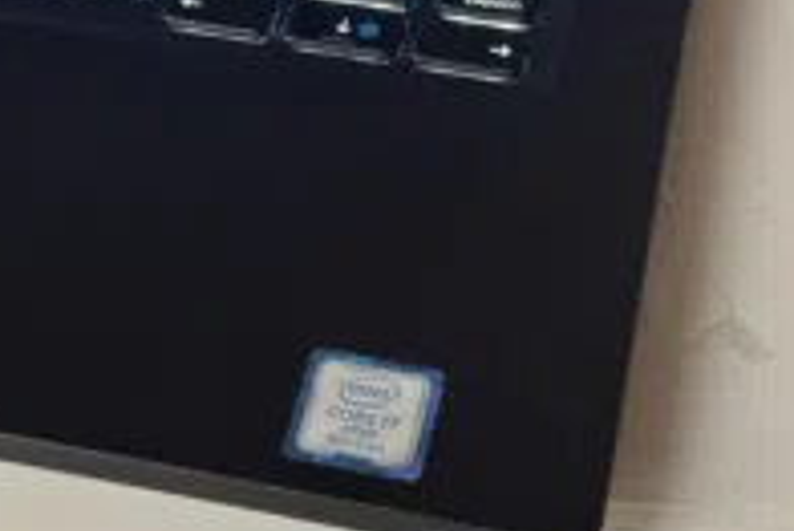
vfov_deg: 13.3
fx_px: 2251
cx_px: 251
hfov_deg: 19.9
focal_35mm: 102
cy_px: 41
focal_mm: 6.86
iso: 320
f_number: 1.78
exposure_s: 1/40
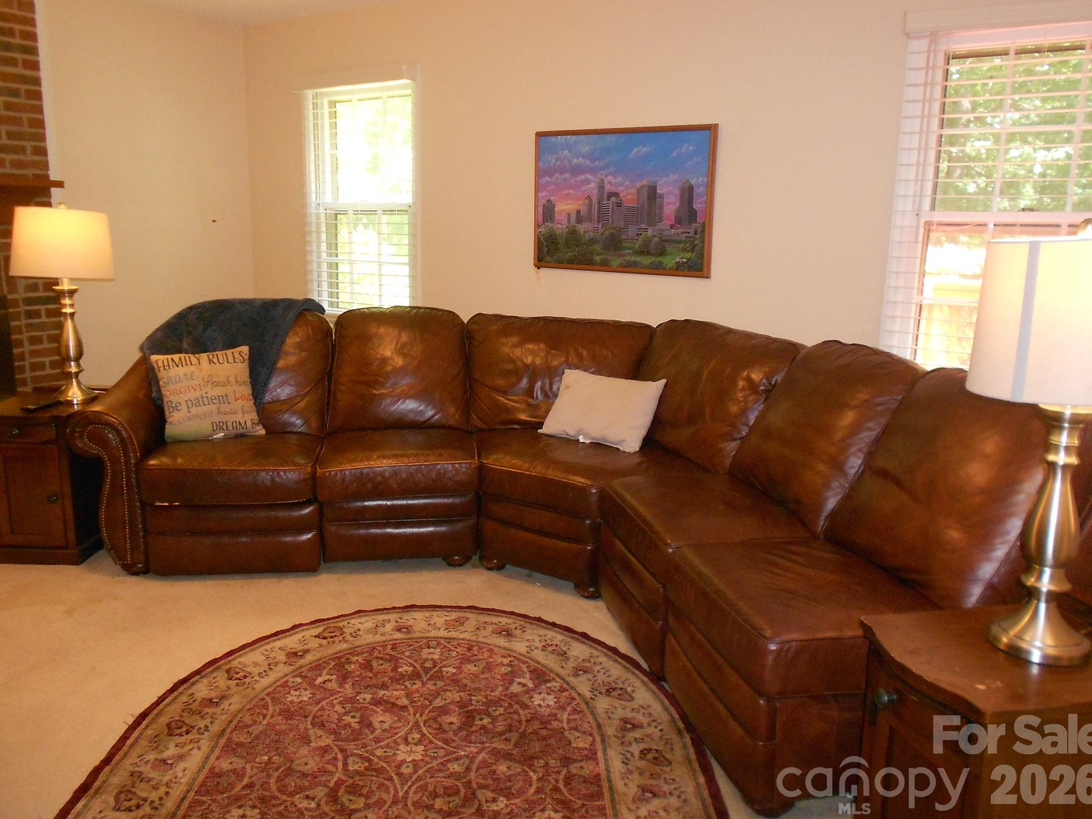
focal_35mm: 27
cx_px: 543
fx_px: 852
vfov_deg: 51.3
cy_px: 399
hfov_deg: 65.3
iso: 320
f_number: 3.2
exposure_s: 1/25
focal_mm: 4.6
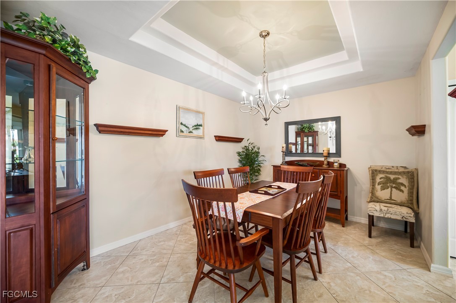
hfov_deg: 104.3
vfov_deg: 81.1
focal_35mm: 14
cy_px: 152
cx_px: 228
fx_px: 177
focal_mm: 14
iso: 320
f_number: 2.8
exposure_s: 1/125
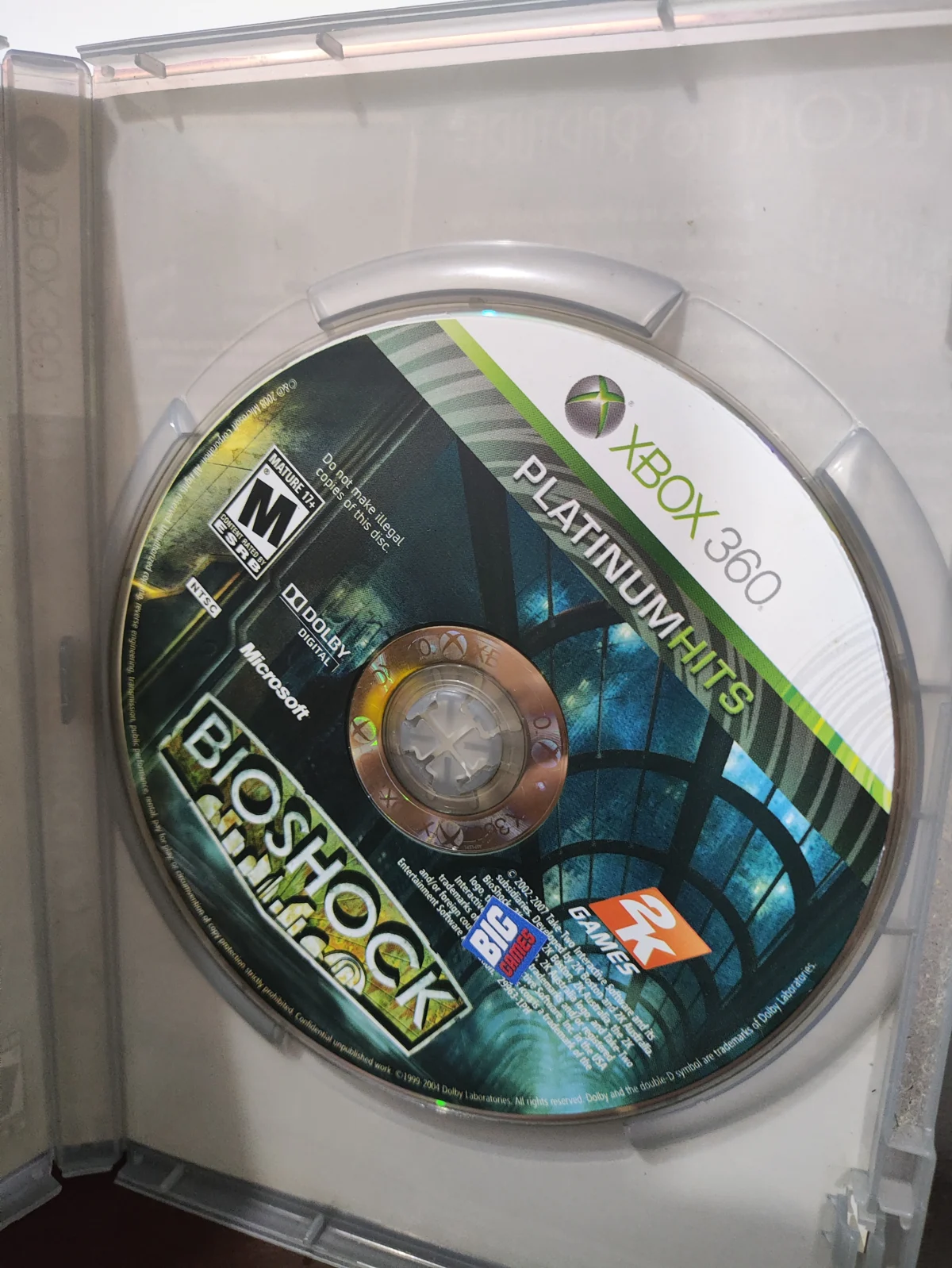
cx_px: 476
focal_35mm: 24
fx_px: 879
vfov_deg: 71.6
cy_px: 634
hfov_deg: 56.9
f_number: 1.8
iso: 1308
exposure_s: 1/24
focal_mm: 4.68
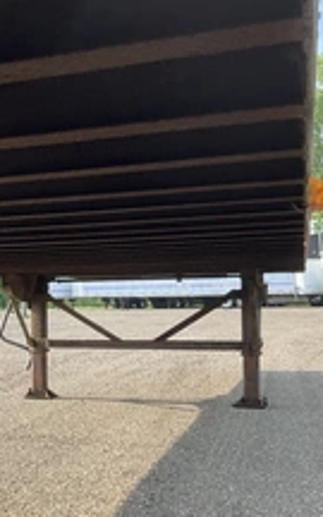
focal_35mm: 57
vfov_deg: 35.7
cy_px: 244
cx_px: -50
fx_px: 803
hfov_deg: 21.4
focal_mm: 3
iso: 25
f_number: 1.8
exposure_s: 1/428
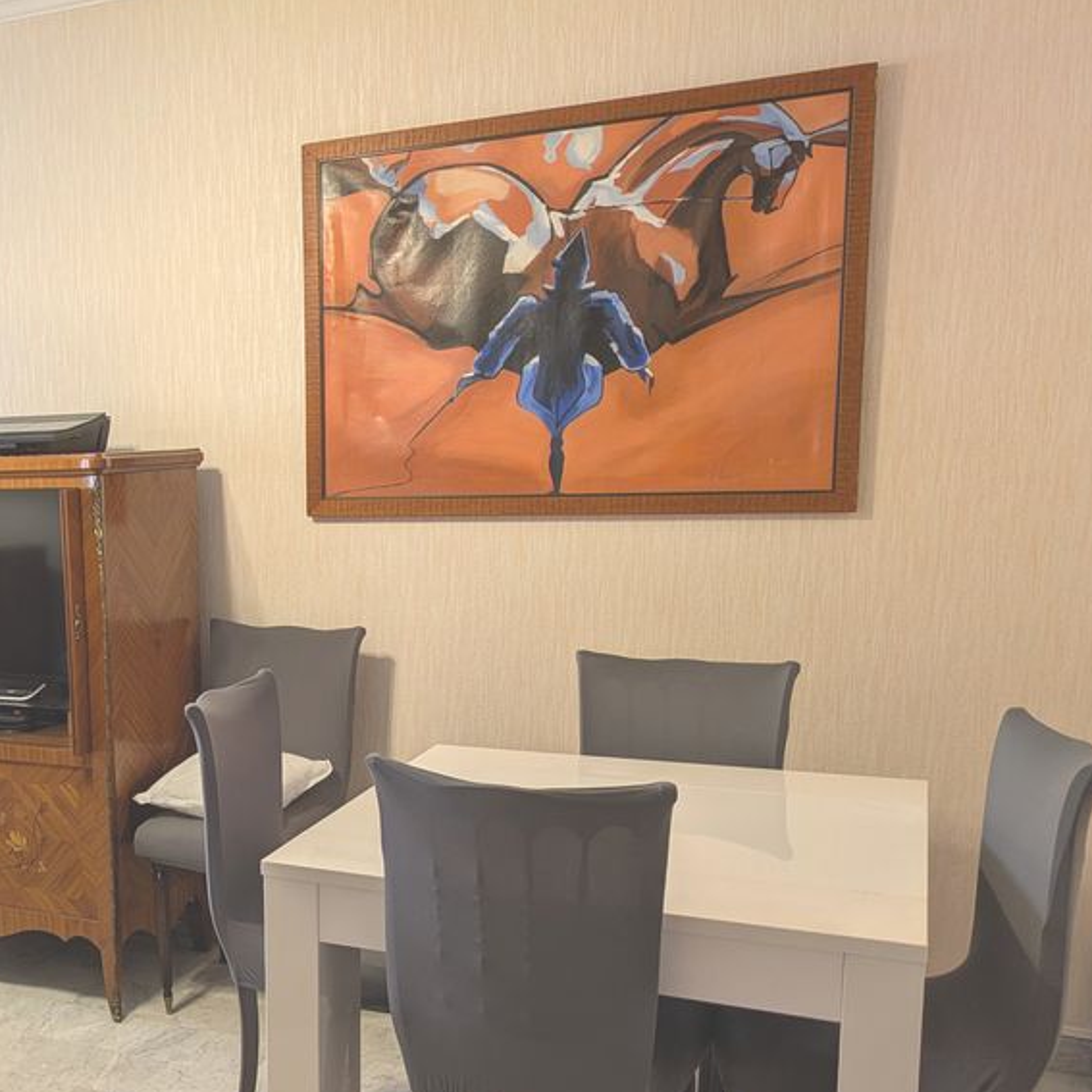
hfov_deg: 40.1
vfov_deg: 42.6
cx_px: 143
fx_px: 1392
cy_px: 673
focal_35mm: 39
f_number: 1.89
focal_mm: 5.43
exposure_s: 1/50
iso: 48
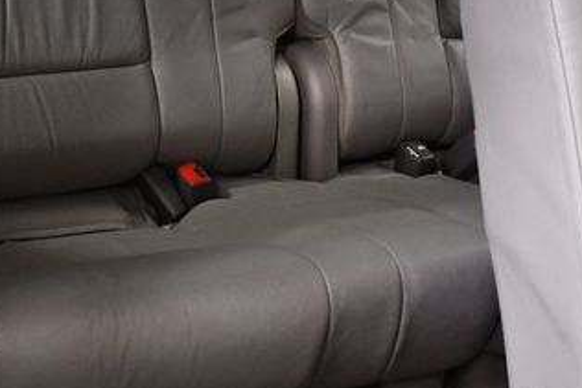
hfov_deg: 22.3
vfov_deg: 14.9
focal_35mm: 91
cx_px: 223
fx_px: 1472
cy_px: 57
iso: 4500
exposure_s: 1/60
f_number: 4.2
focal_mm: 30
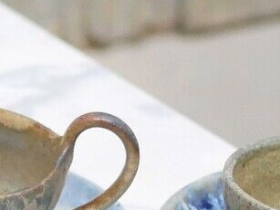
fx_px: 2110
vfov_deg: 5.7
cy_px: 75
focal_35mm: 261
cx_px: -226
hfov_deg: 7.4
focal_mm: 20
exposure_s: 1/60
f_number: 1.7
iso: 1250
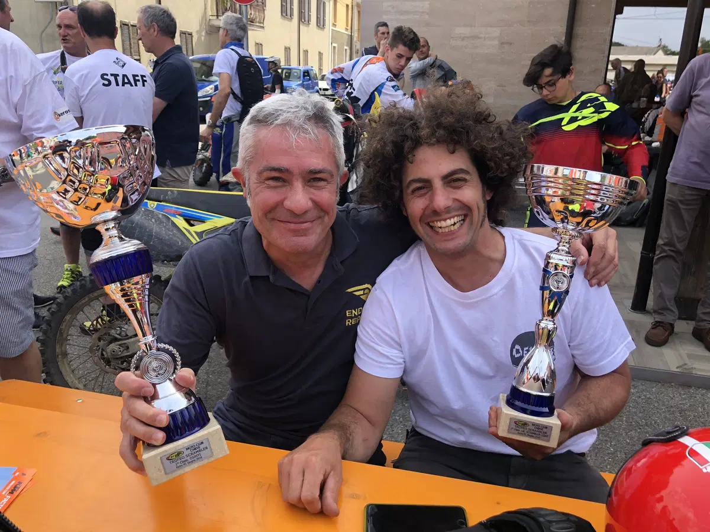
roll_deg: -0.2
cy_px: 266
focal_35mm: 28
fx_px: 574
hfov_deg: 63.4
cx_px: 355
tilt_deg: -16.0
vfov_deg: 49.7
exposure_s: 1/436
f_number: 1.8
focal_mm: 3.99
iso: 20
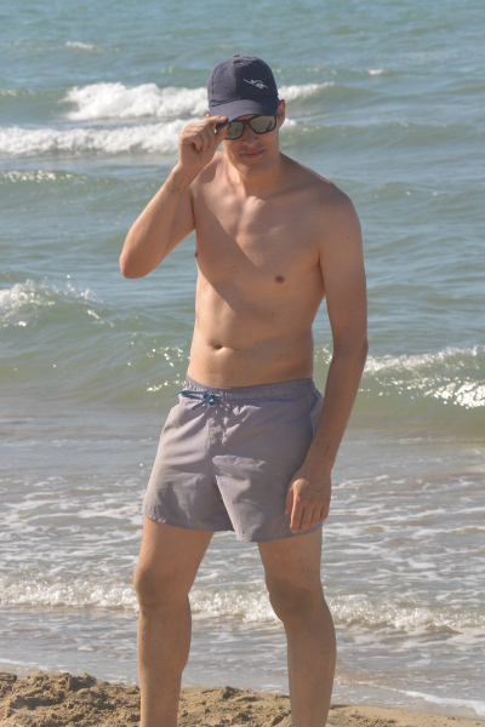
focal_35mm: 179
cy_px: 364
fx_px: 3617
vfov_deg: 11.5
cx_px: 242
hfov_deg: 7.7
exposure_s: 1/1000
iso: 160
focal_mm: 66.4
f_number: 5.6
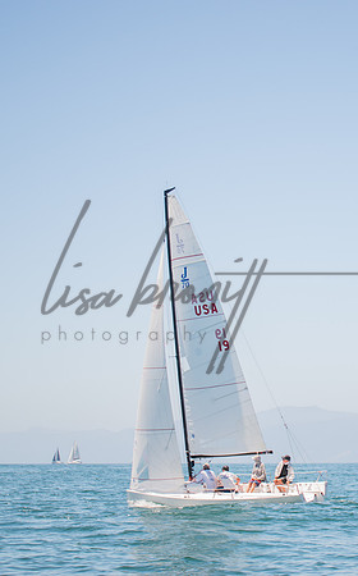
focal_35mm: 83
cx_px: 322
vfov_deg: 25.1
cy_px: 288
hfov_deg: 15.6
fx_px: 1295
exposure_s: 1/160
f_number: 4.8
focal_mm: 36
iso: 100
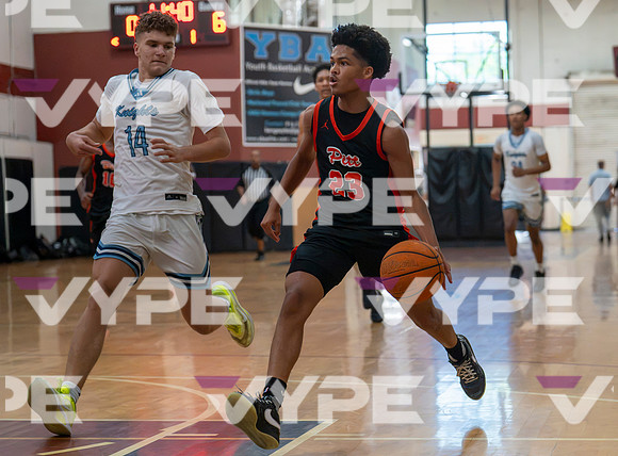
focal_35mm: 86
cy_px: 262
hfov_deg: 22.8
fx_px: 1530
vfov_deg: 16.9
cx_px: 388
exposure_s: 1/1000
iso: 10000
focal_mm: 70
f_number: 3.2
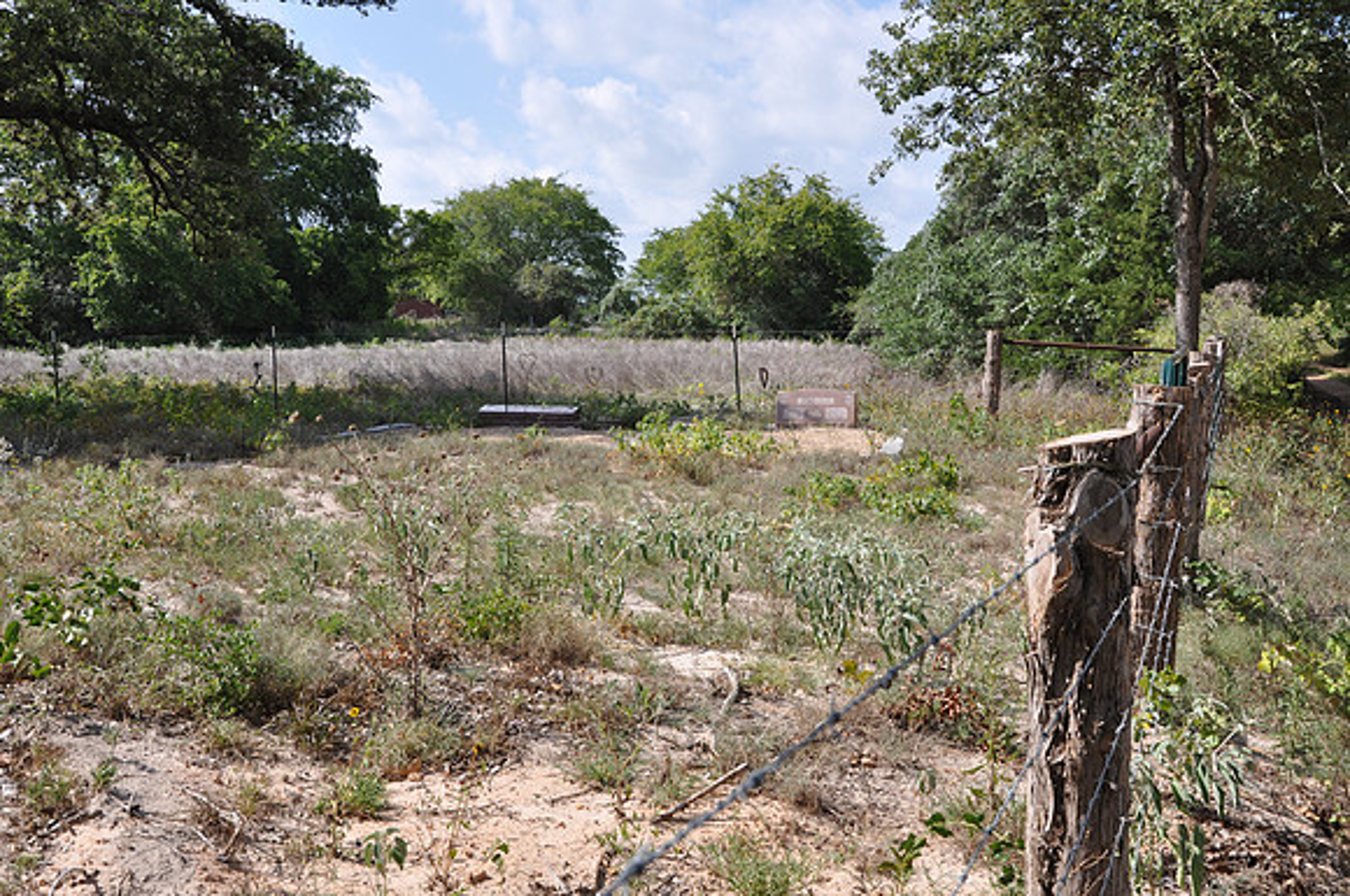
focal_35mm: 36
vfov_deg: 36.8
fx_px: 1348
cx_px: 675
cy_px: 448
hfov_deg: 53.2
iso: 200
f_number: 9
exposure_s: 1/320
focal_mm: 24
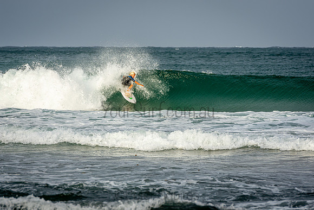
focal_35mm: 300
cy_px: 105
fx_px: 2617
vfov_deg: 4.6
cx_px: 157
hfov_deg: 6.9
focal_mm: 200
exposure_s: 1/1600
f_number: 5.6
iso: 200
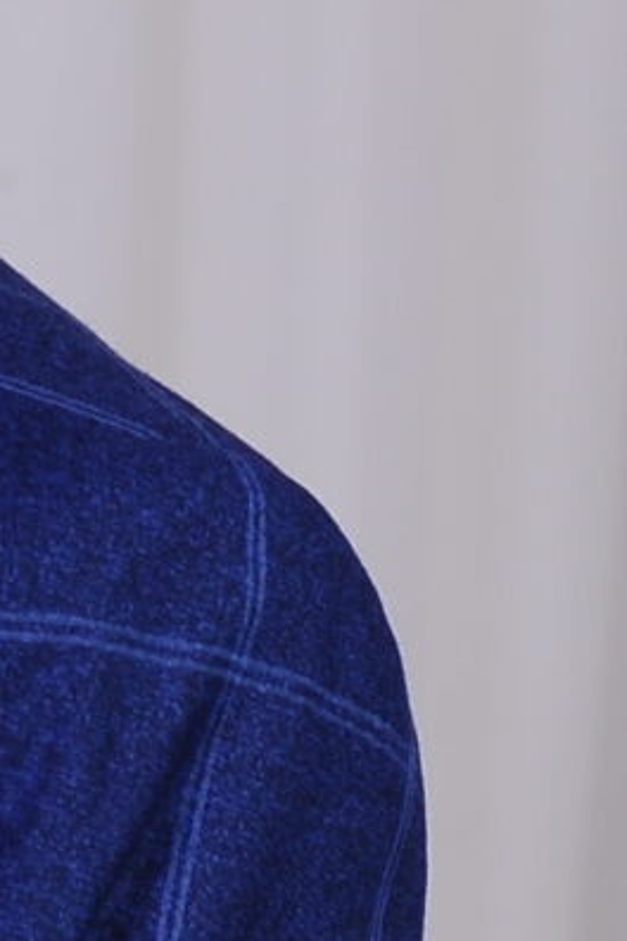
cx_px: -1273
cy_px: -497
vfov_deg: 1.4
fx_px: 37904
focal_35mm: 1451
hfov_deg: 0.9
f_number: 1.6
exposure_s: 1/125
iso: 200
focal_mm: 150
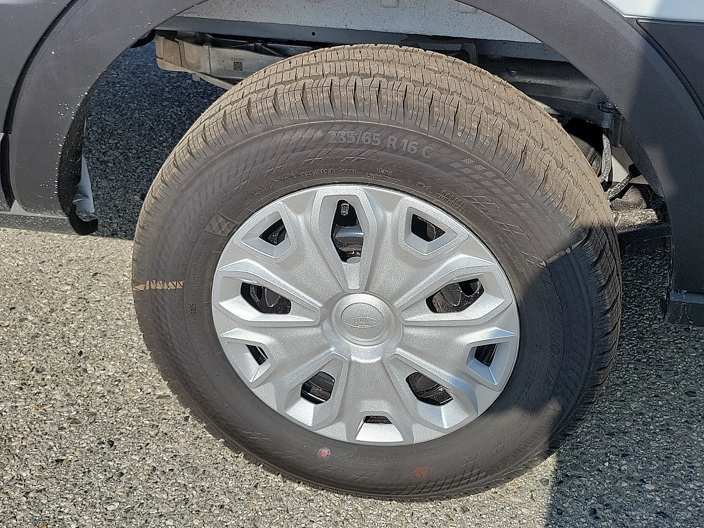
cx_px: 352
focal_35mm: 26
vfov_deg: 53.1
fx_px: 529
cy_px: 264
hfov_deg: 67.3
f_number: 1.8
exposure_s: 1/3333
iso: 50
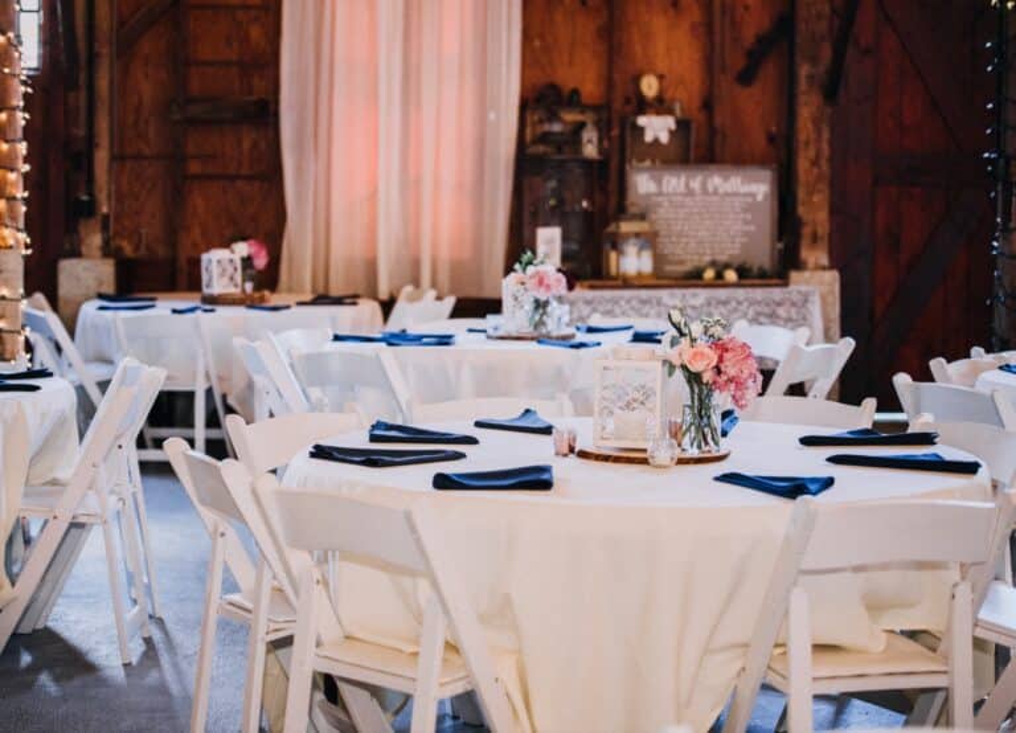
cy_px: 366
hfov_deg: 26.8
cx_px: 468
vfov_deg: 19.5
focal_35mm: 74
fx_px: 2134
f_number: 2.8
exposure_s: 1/200
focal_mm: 70
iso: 1250
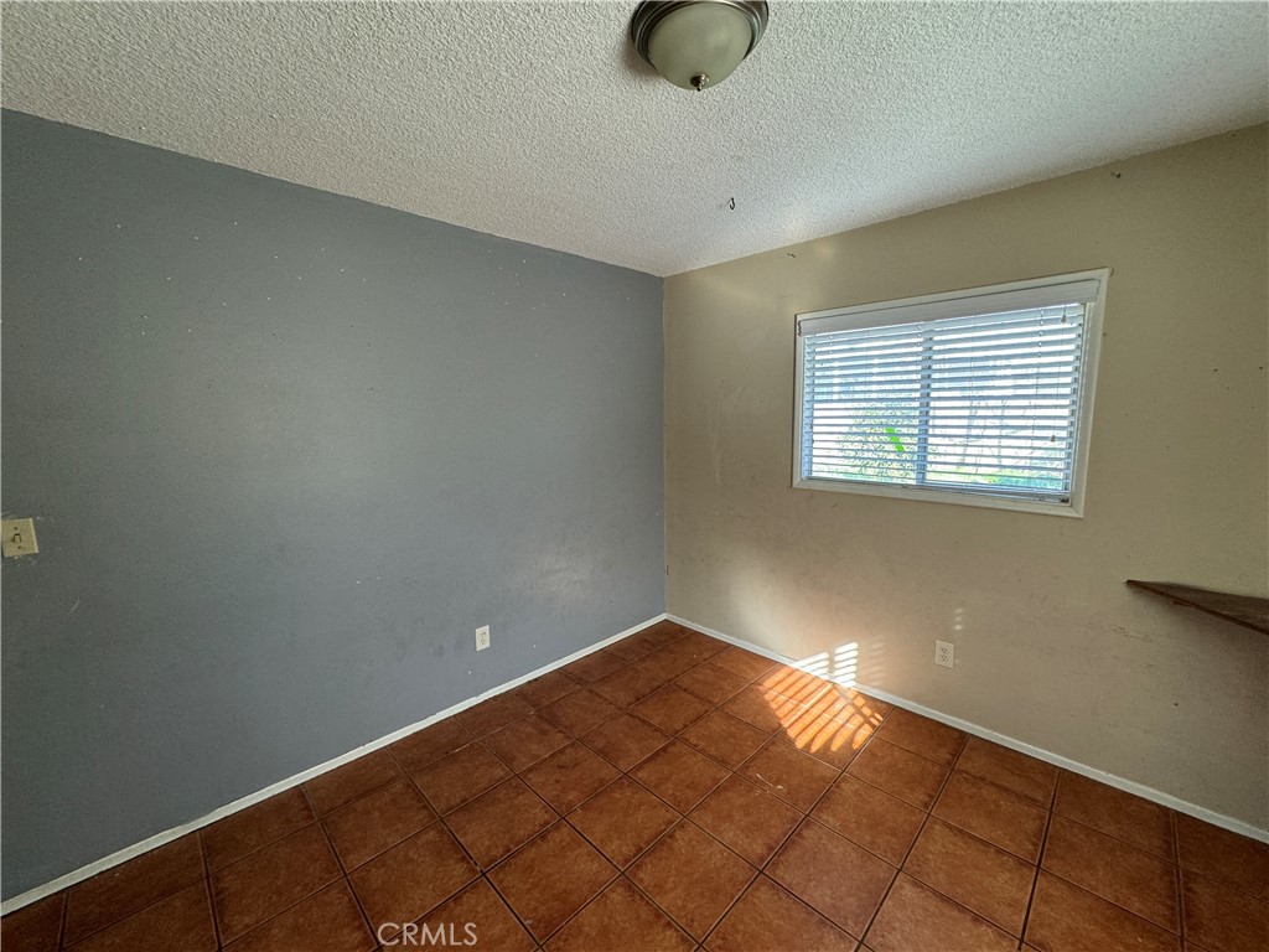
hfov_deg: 102.1
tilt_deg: -7.4
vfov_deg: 85.7
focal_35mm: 14
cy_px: 476
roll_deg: +0.5
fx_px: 513
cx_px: 634
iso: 125
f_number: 2.2
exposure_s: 1/99
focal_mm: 2.22
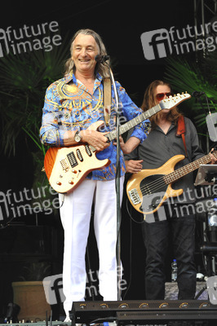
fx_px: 924
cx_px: 108
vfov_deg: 20.0
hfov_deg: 13.4
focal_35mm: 102
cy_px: 163
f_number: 7.1
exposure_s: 1/200
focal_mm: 102
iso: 800
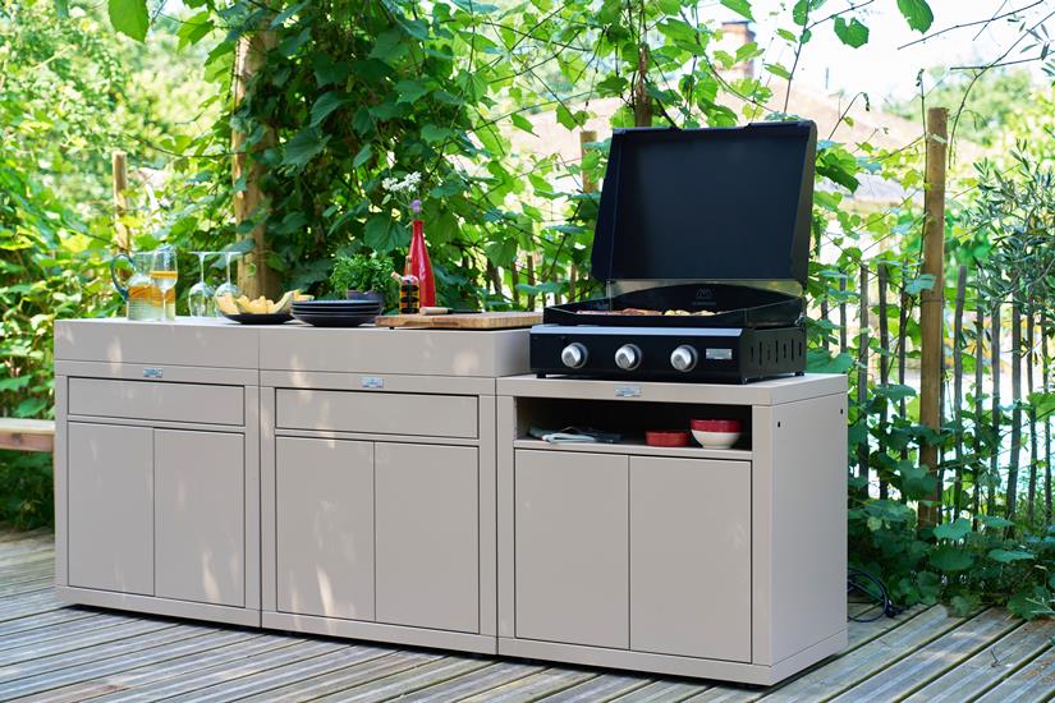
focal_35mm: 62
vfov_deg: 21.9
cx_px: 528
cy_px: 352
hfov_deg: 32.4
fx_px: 1817
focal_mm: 62
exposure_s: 1/200
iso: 250
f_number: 3.5
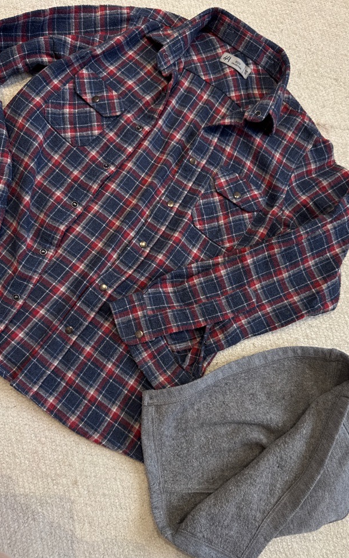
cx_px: 182
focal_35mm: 26
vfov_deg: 70.4
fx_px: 395
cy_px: 276
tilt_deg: -78.2
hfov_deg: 47.6
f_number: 1.78
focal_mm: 6.76
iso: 160
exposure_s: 1/121
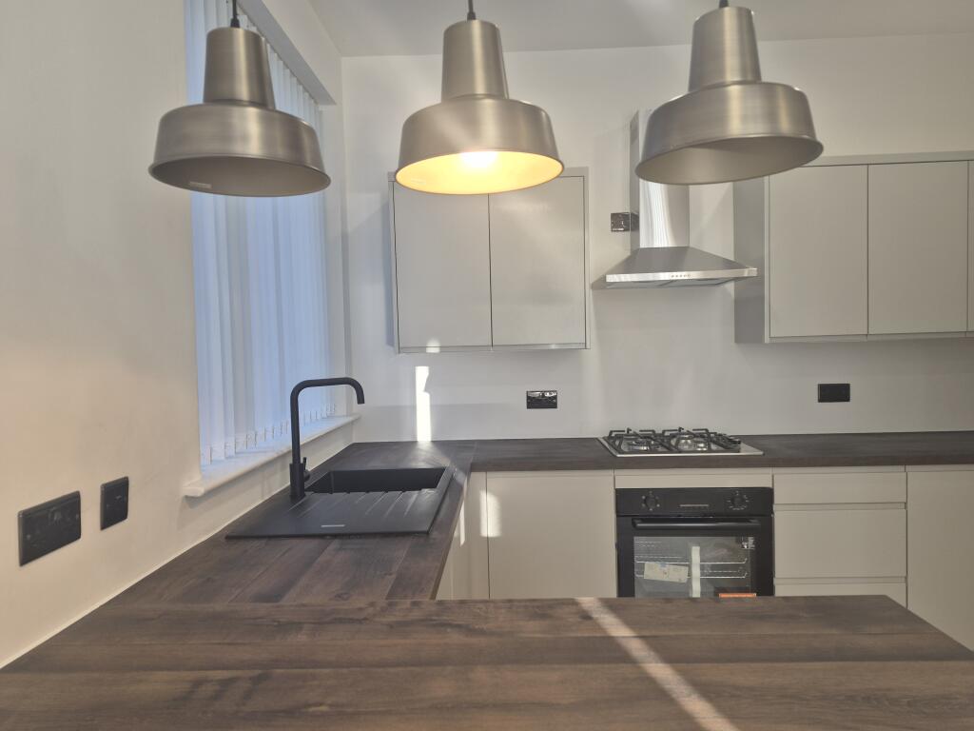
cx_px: 487
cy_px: 366
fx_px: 647
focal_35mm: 23
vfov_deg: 58.9
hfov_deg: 73.9
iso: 50
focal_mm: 5.4
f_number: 1.8
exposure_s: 1/100
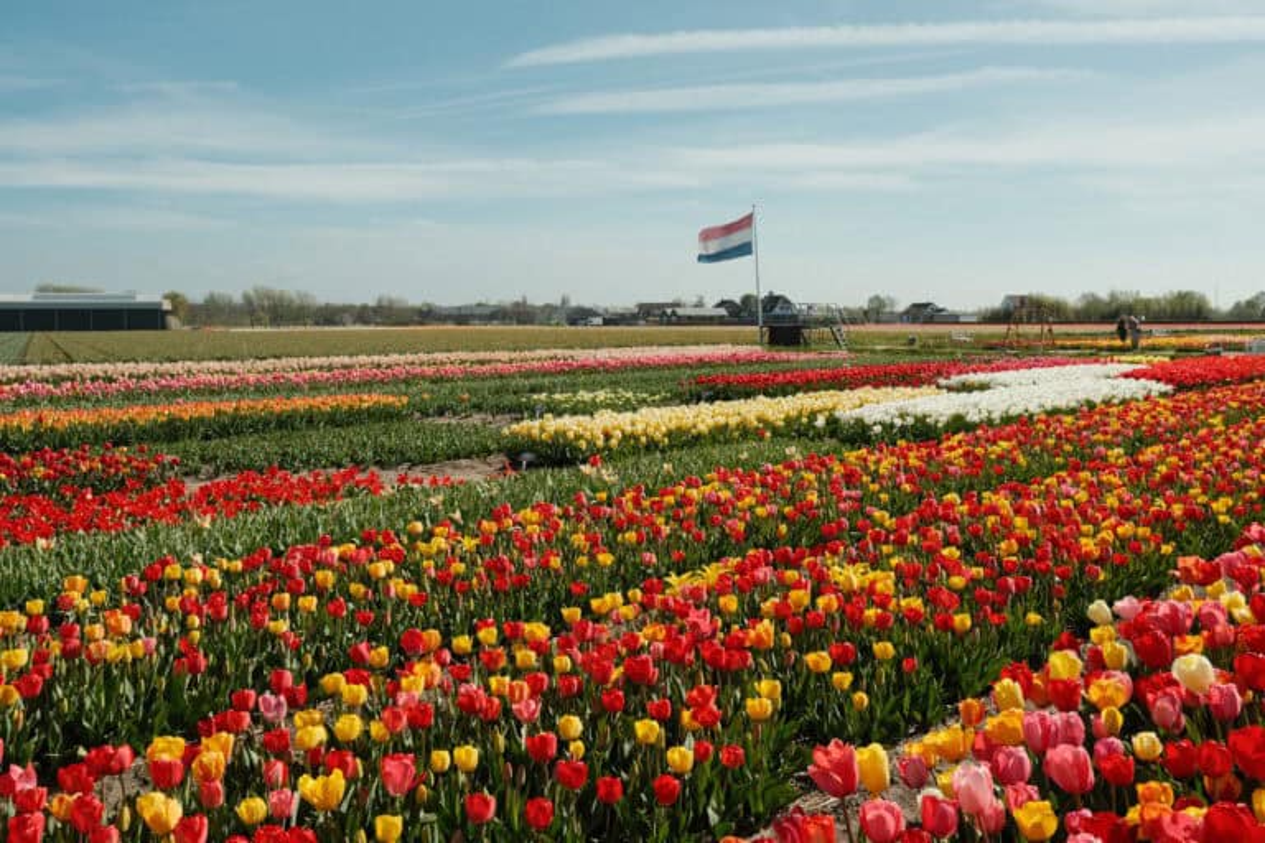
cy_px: 422
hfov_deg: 54.4
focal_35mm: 35
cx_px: 632
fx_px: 1230
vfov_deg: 37.9
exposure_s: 1/800
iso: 320
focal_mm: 23
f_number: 7.1
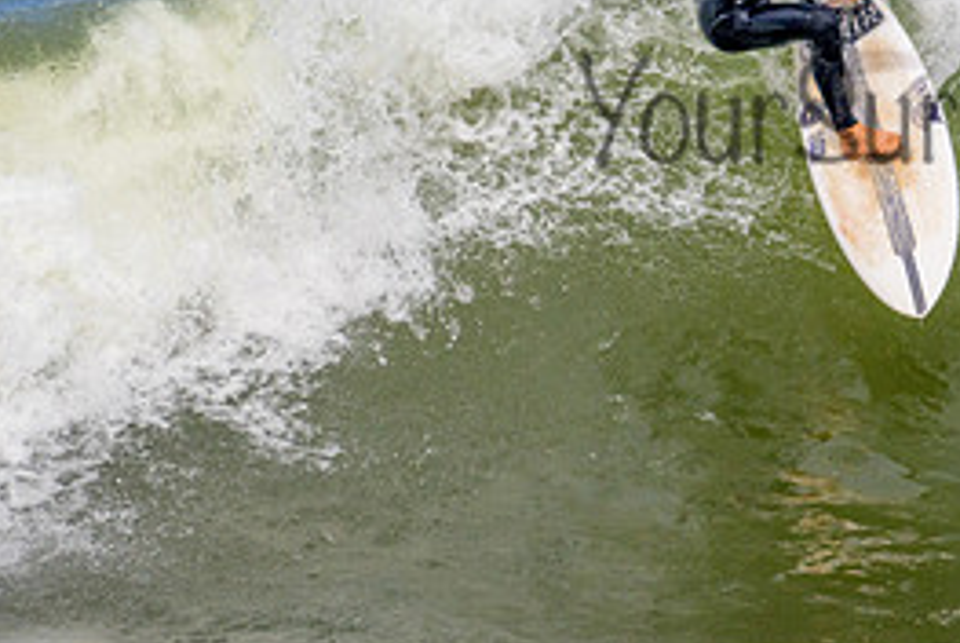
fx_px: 47038
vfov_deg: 0.8
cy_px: 79
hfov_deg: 1.2
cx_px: 956
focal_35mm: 1762
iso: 900
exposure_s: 1/2000
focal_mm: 800
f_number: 11
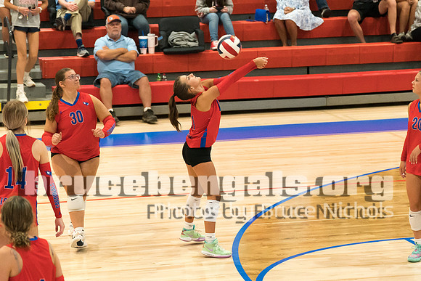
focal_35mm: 173
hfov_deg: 11.9
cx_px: 196
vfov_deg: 7.9
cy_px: 151
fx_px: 2027
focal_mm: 87
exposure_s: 1/1000
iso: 4000
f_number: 2.8
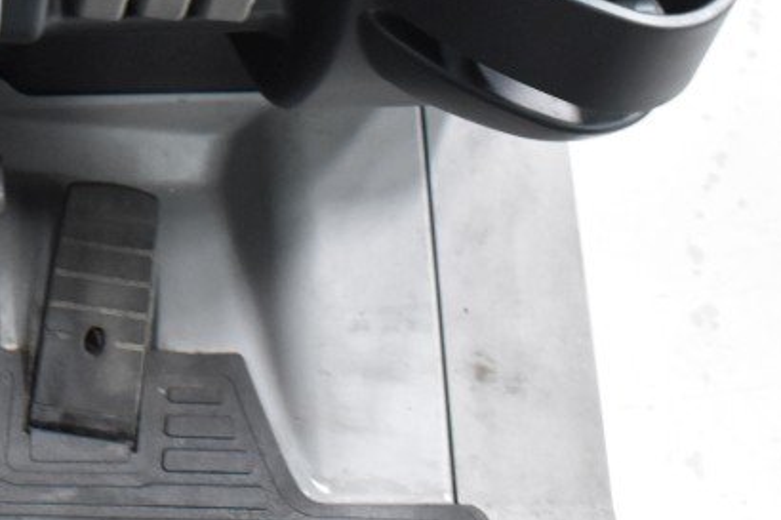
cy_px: -164
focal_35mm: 79
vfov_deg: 16.3
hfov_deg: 23.5
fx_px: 1713
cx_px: -152
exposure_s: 1/15
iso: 1600
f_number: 5
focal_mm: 18
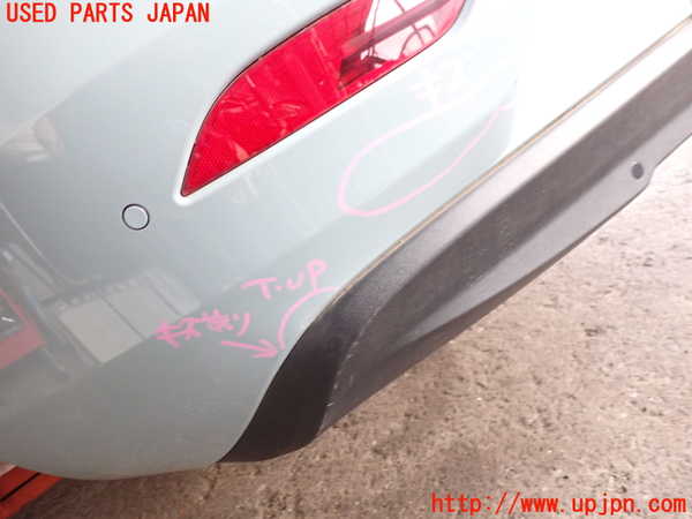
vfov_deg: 46.8
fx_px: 600
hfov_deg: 60.0
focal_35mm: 30
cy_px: 260
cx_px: 346
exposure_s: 1/30
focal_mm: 5.4
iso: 320
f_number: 2.3
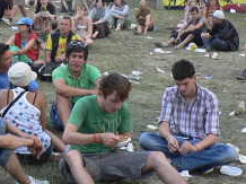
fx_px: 646
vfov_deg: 15.9
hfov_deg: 21.3
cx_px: 46
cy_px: -1
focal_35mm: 91
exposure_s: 1/30
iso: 100
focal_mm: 6
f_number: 2.8
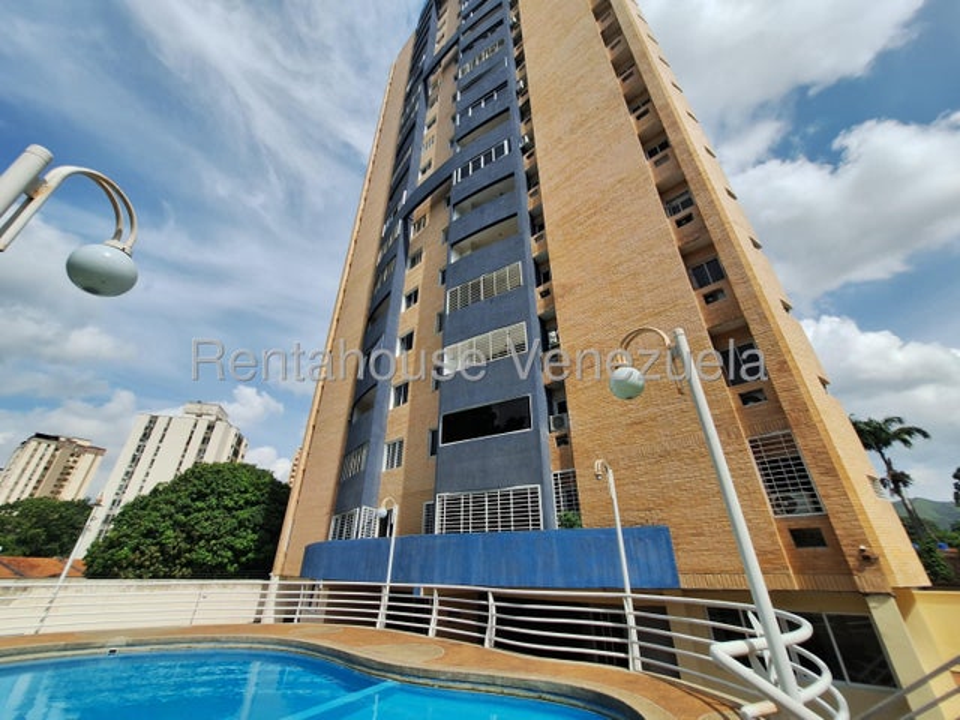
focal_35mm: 13
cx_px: 480
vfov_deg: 89.9
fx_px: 361
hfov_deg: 106.2
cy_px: 360
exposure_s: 1/1852
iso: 40
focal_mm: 1.74
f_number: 2.2
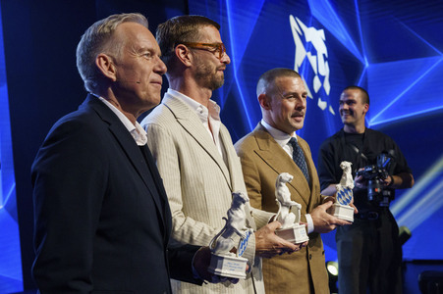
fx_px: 639
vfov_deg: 26.0
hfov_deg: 38.2
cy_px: 147
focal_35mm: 52
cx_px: 222
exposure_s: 1/200
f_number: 5.6
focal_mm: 52
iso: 10000
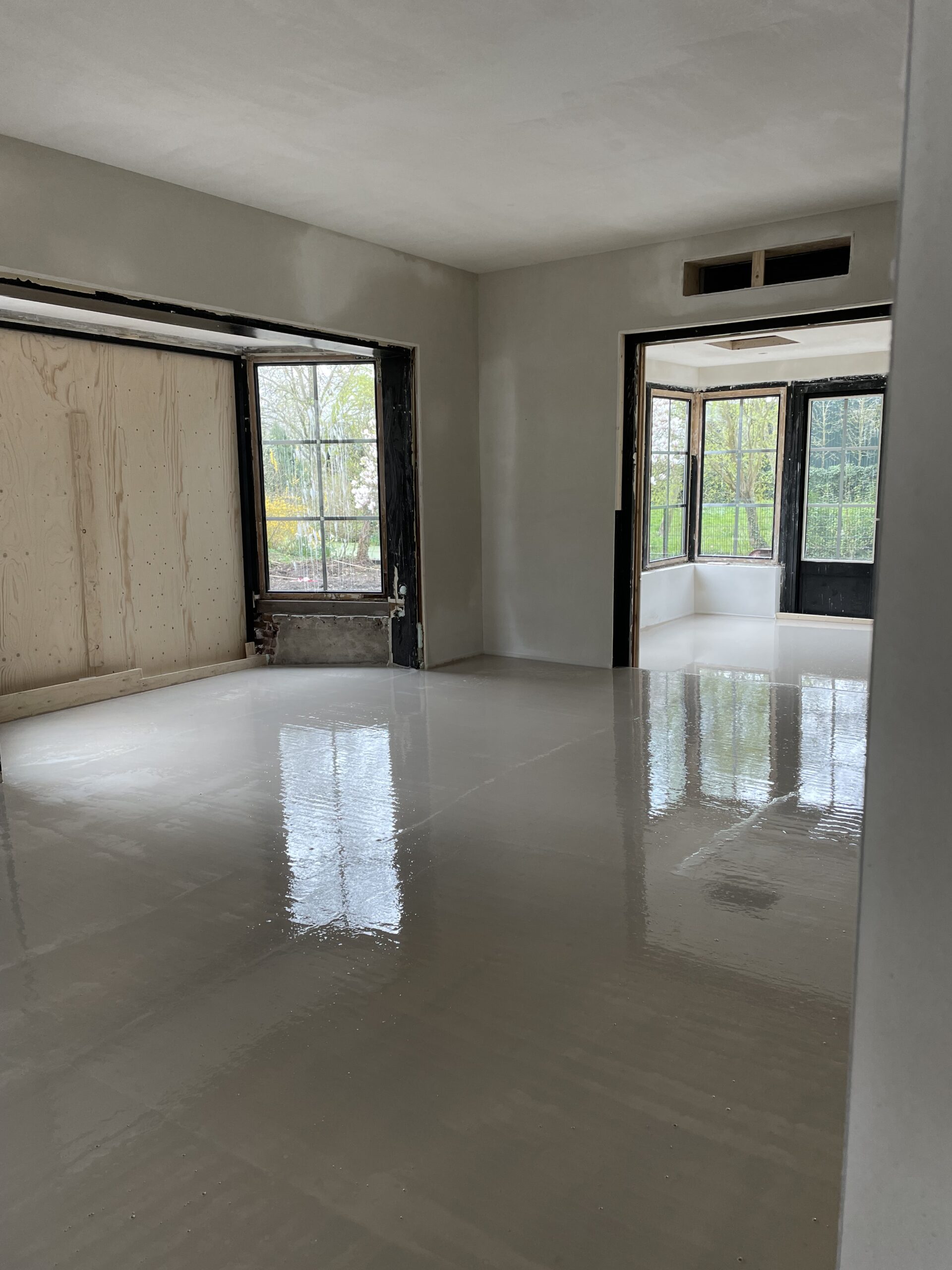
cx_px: 476
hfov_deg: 53.1
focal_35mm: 26
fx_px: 953
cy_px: 635
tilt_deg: -8.7
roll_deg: +3.1
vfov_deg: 67.3
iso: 100
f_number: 1.6
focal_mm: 4.2
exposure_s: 1/121
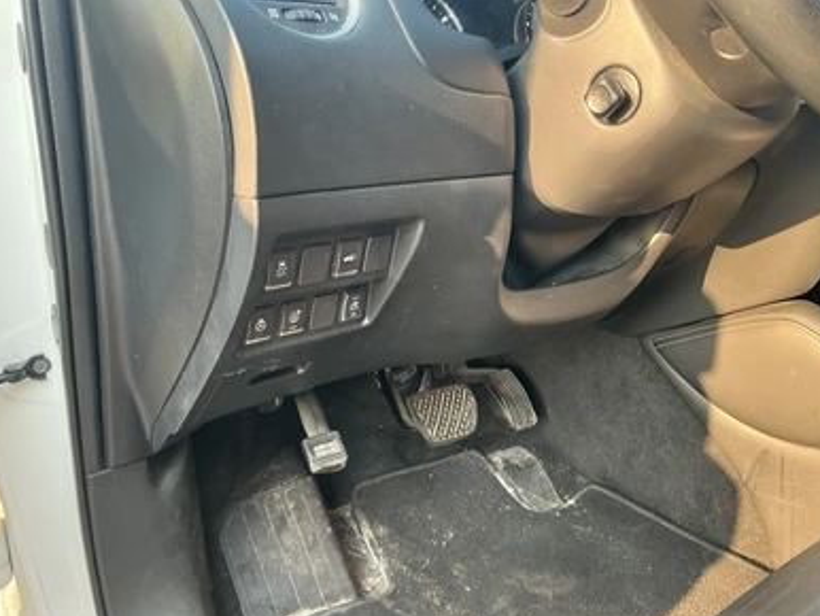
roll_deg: +1.6
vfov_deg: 48.3
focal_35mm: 29
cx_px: 416
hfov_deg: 61.6
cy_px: 316
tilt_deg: -14.7
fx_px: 687
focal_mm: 3
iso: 64
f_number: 1.8
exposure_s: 1/75
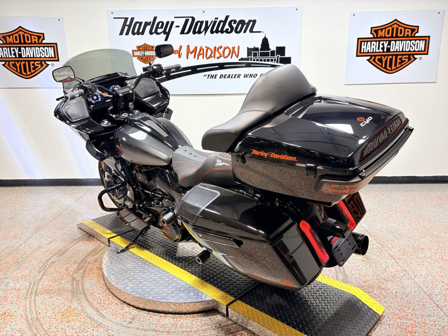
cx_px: 224
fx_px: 336
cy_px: 168
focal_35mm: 26
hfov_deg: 67.3
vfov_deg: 53.1
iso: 64
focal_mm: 5.96
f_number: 1.6
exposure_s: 1/120
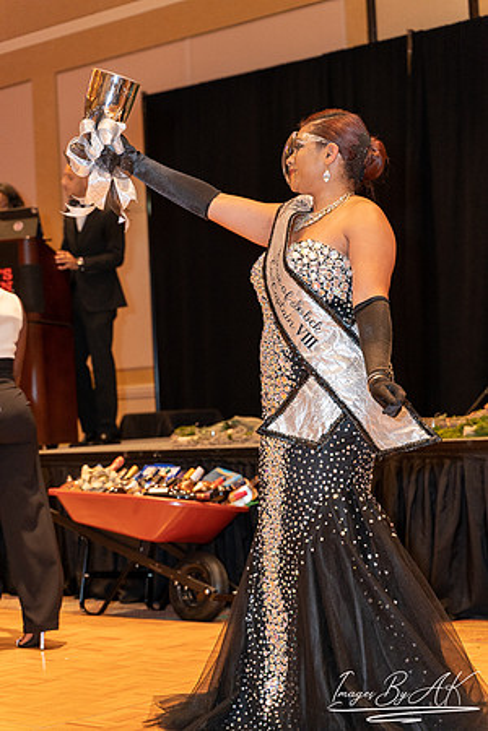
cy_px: 366
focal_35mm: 75
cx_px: 244
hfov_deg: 18.2
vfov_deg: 27.0
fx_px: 1525
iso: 4000
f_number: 4
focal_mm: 75
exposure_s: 1/125
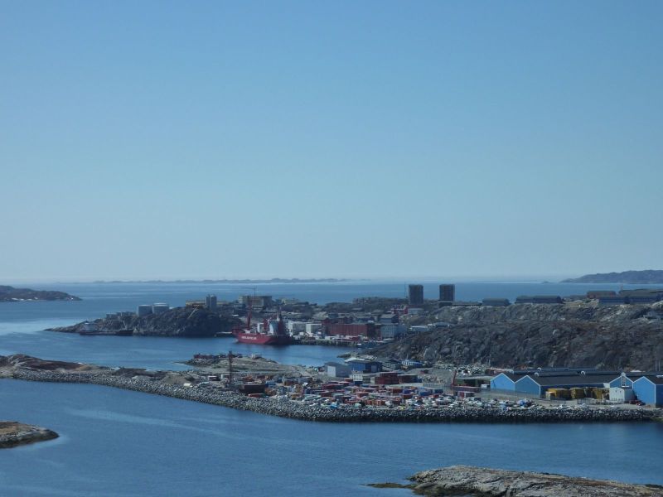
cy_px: 248
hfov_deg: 20.4
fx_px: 1839
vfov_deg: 15.4
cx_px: 332
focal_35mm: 96
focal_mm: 15.8
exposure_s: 1/1000
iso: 125
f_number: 5.6
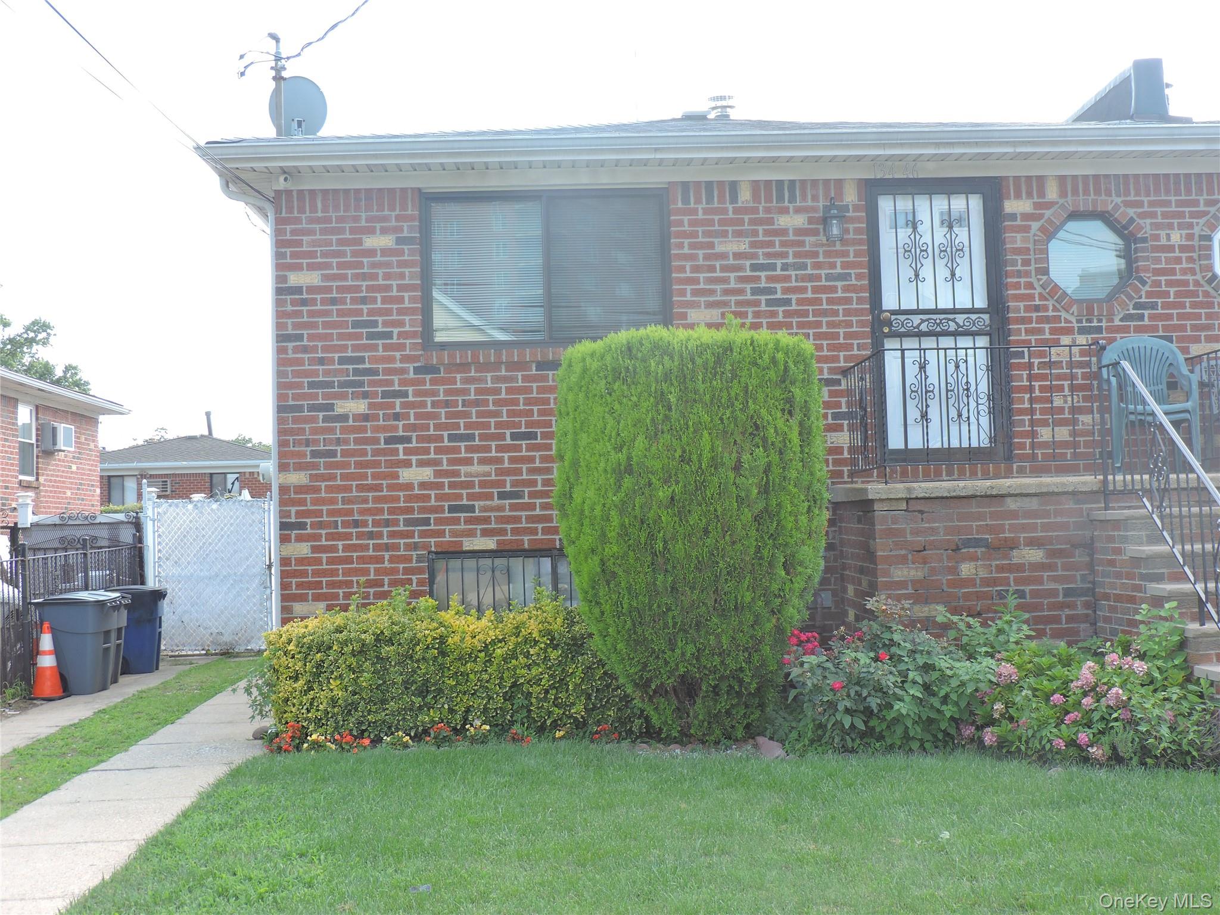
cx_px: 610
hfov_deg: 43.9
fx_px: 1515
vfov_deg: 33.6
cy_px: 458
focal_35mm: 43
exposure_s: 1/160
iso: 100
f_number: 3.4
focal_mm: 7.7
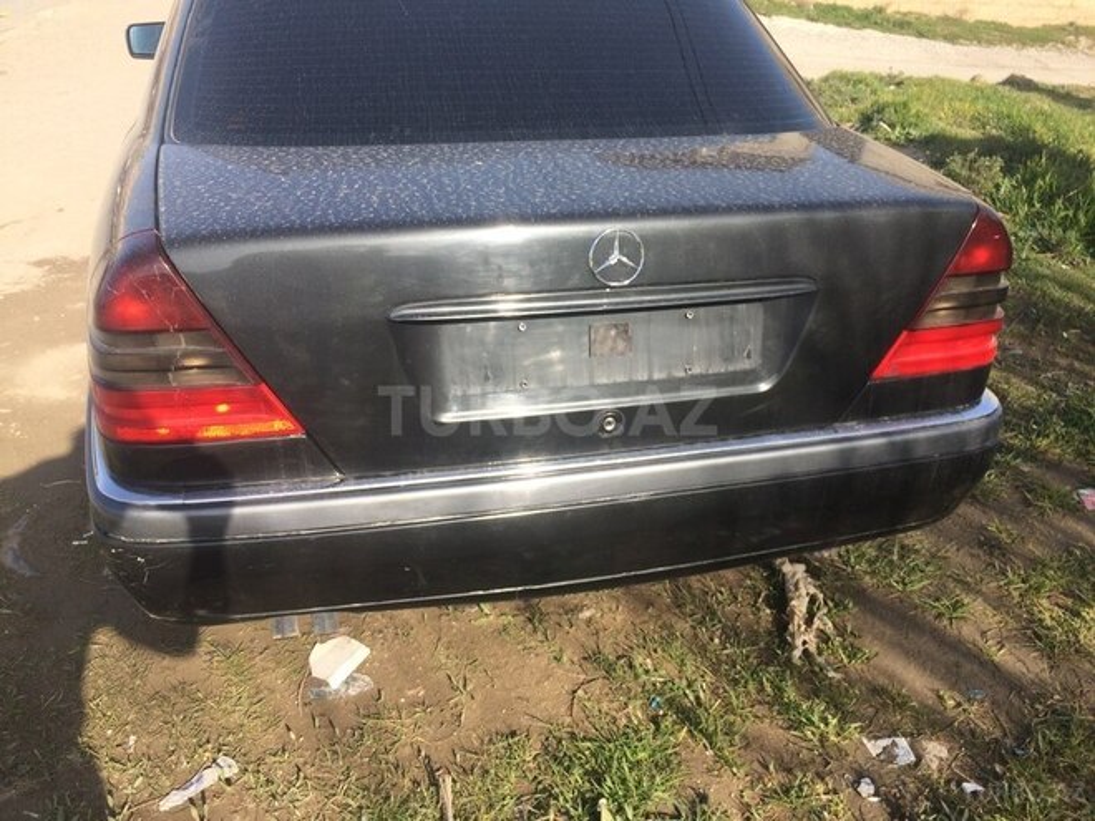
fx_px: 917
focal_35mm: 29
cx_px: 548
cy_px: 410
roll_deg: +2.3
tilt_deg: -34.5
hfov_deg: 61.7
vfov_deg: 48.2
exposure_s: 1/933
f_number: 2.2
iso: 32
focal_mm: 4.15
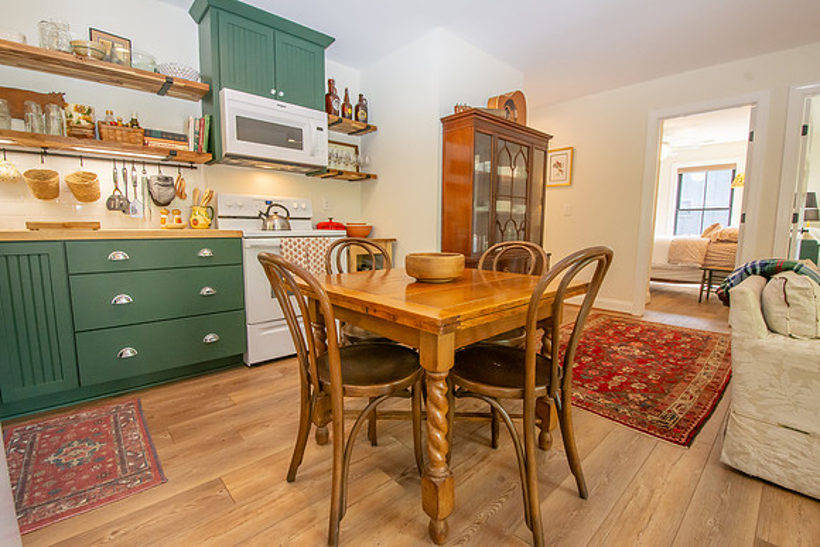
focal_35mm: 15
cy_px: 274
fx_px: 342
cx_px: 410
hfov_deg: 100.4
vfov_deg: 77.4
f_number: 6.7
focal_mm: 10
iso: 1600
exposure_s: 1/60
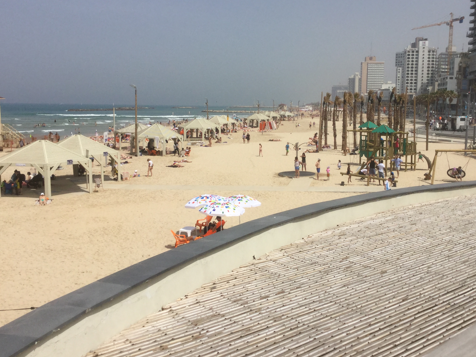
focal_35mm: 39
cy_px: 170
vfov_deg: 36.8
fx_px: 536
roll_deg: -0.6
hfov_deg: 47.7
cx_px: 276
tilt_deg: -7.3
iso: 25
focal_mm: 3.3
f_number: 2.4
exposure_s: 1/2809
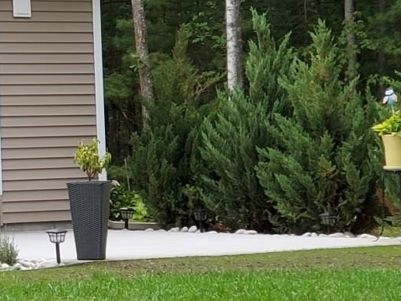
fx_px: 2352
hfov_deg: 9.2
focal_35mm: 203
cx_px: -364
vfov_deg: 7.3
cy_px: 99
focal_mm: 6
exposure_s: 1/60
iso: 64
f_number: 2.4
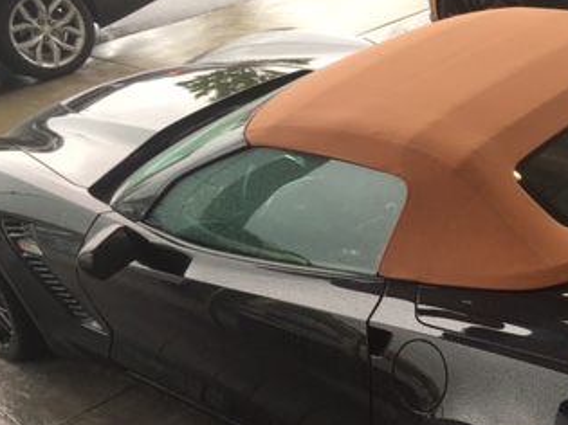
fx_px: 968
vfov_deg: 24.7
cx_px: 528
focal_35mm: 59
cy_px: 272
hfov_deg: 31.0
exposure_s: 1/60
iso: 32
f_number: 2.2
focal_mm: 4.15
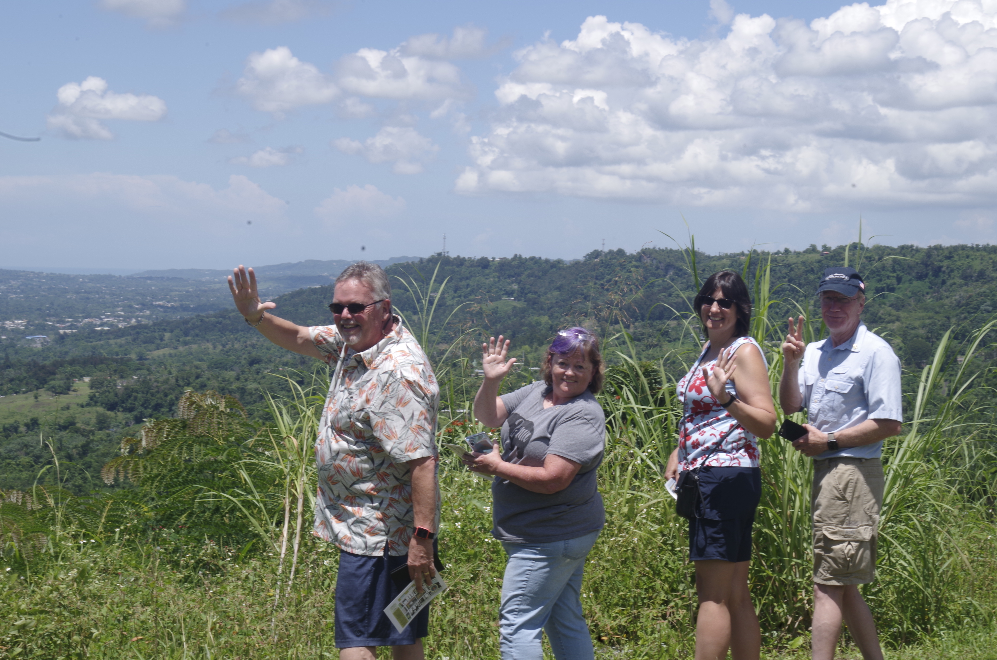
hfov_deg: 27.0
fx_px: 2073
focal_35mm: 75
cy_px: 330
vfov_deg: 18.1
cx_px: 498
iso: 100
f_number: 22
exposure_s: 1/30
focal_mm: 50
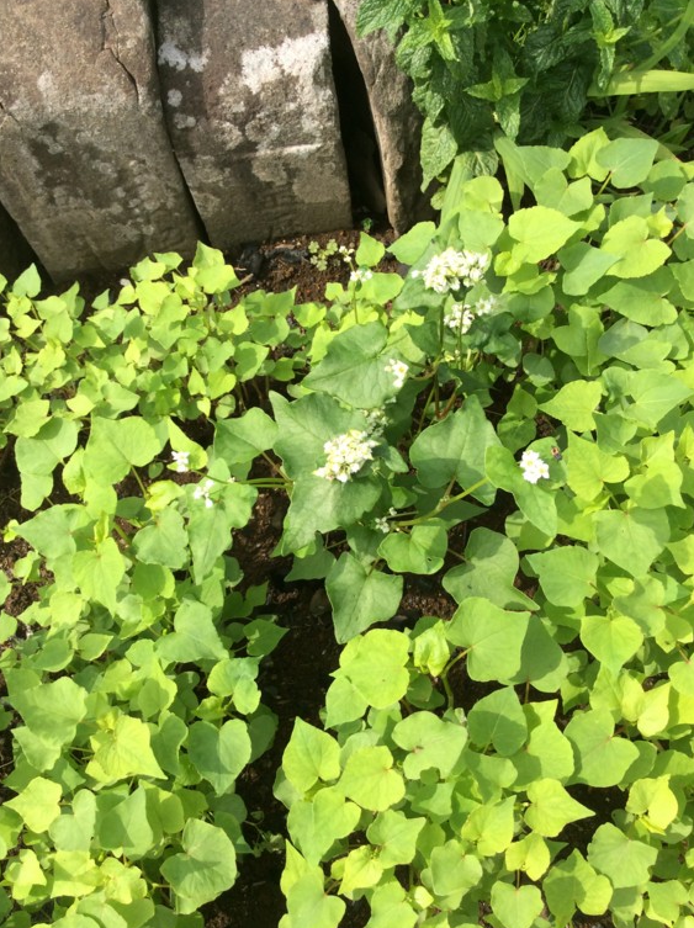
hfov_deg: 41.7
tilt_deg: -68.4
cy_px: 487
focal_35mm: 34
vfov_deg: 54.0
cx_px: 327
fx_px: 911
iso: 32
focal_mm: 3.3
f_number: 2.4
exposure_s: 1/805
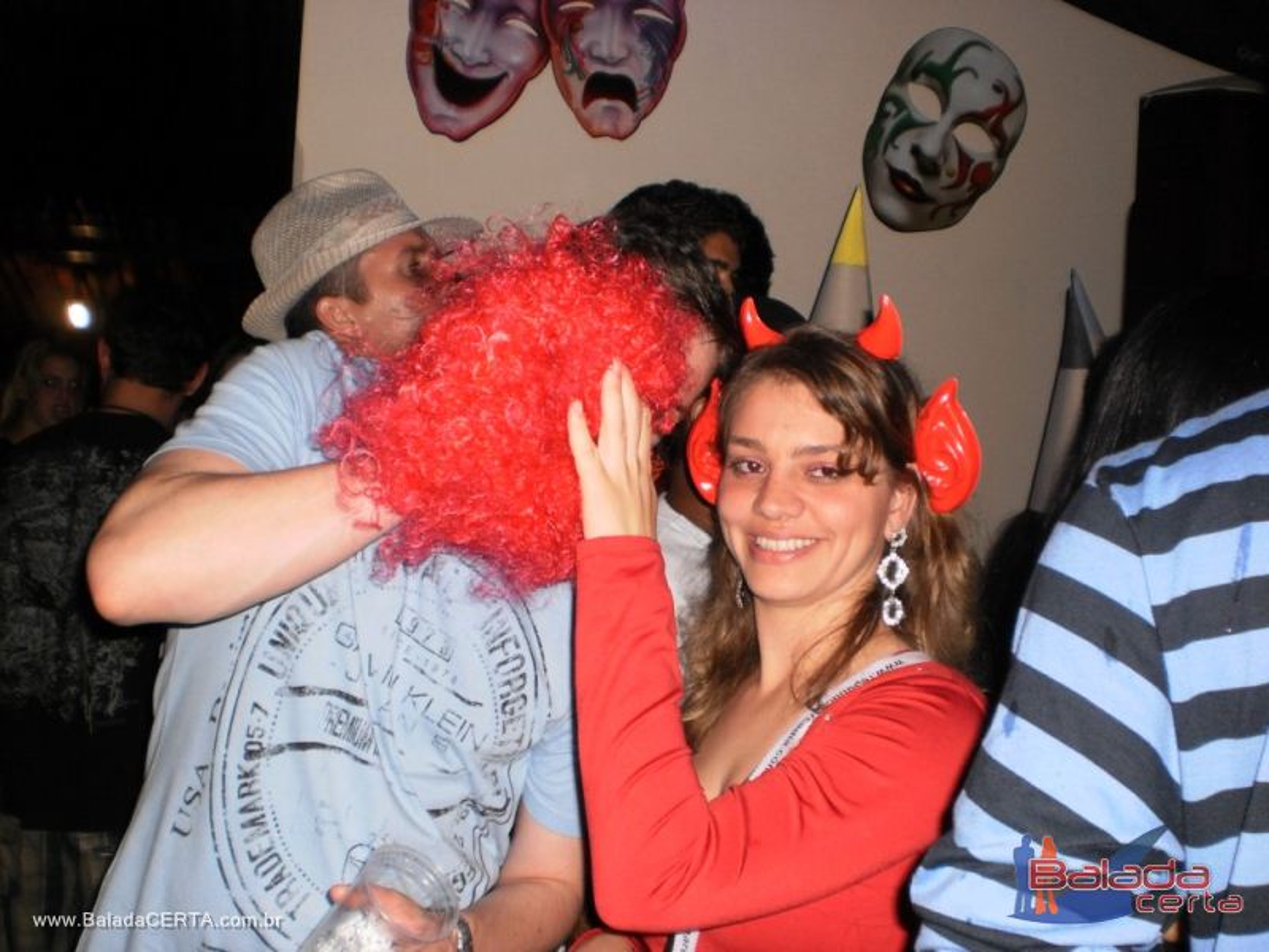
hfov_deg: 51.4
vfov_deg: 39.7
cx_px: 634
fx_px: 1320
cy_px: 476
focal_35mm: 36
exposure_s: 1/30
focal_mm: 6.3
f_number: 3.1
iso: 125
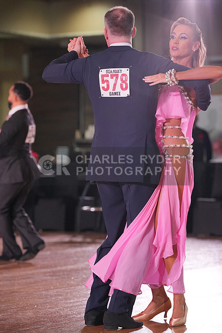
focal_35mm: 144
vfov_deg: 14.2
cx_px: 111
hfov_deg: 9.5
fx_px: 1331
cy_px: 166
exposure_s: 1/500
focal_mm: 144
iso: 2000
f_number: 4
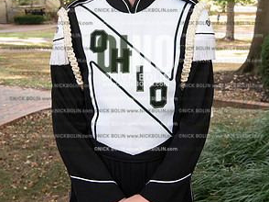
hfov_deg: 34.4
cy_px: 61
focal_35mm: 56
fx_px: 435
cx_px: 135
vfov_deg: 25.9
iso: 800
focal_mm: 38
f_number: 8
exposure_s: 1/100
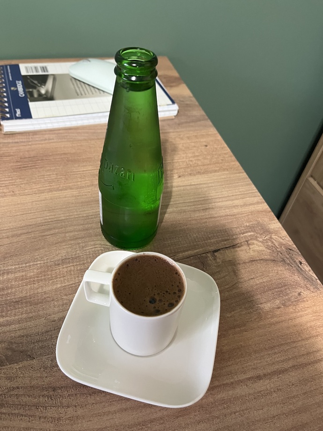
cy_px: 216
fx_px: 323
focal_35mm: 26
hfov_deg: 53.1
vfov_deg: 67.3
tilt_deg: -47.2
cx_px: 162
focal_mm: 5.1
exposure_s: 1/46
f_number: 1.6
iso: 500
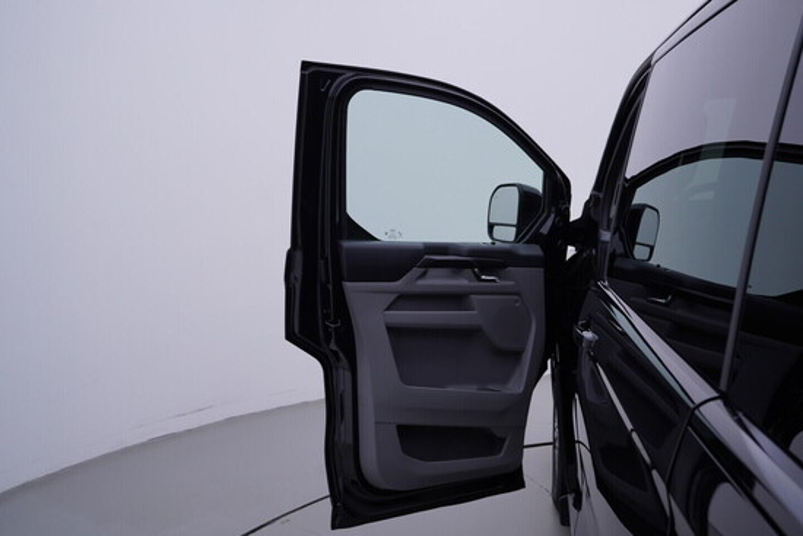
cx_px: 402
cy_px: 268
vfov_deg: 36.9
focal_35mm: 36
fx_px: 803
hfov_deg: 53.1
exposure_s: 1/80
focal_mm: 24
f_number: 4.5
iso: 125
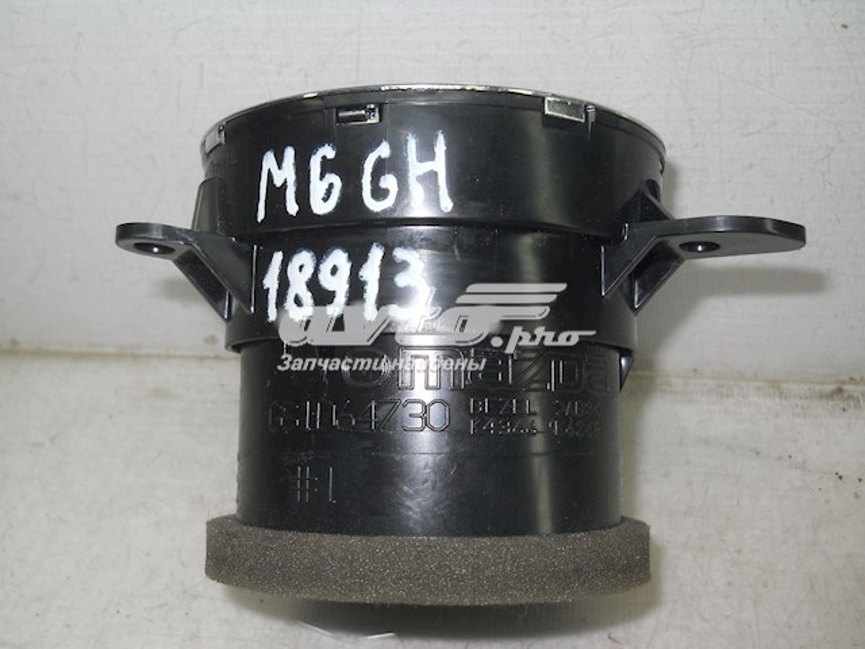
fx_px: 1025
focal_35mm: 41
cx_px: 432
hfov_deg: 45.8
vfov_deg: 35.1
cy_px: 324
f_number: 5.5
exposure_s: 1/30
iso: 80
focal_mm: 6.72
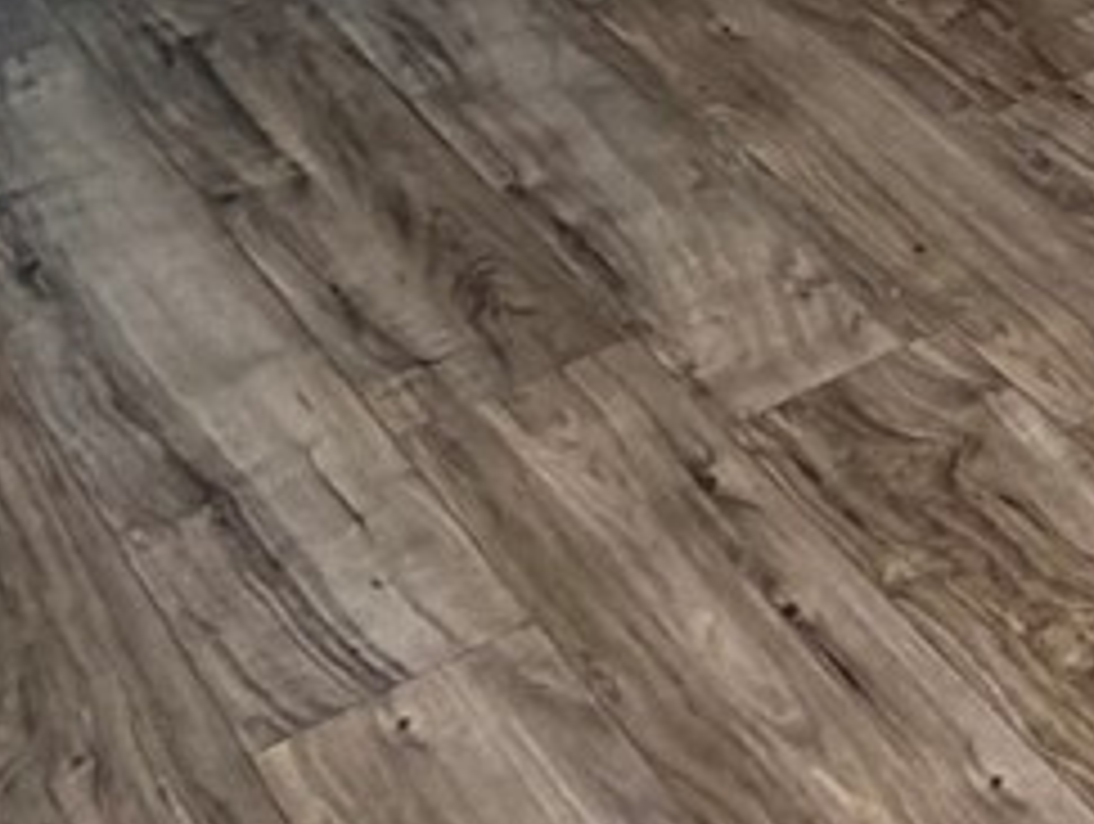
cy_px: -977
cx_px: 2602
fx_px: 2912
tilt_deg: -10.9
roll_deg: -0.3
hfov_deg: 14.4
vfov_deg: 13.2
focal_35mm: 92
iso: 200
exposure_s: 1/60
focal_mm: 2.22
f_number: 2.2
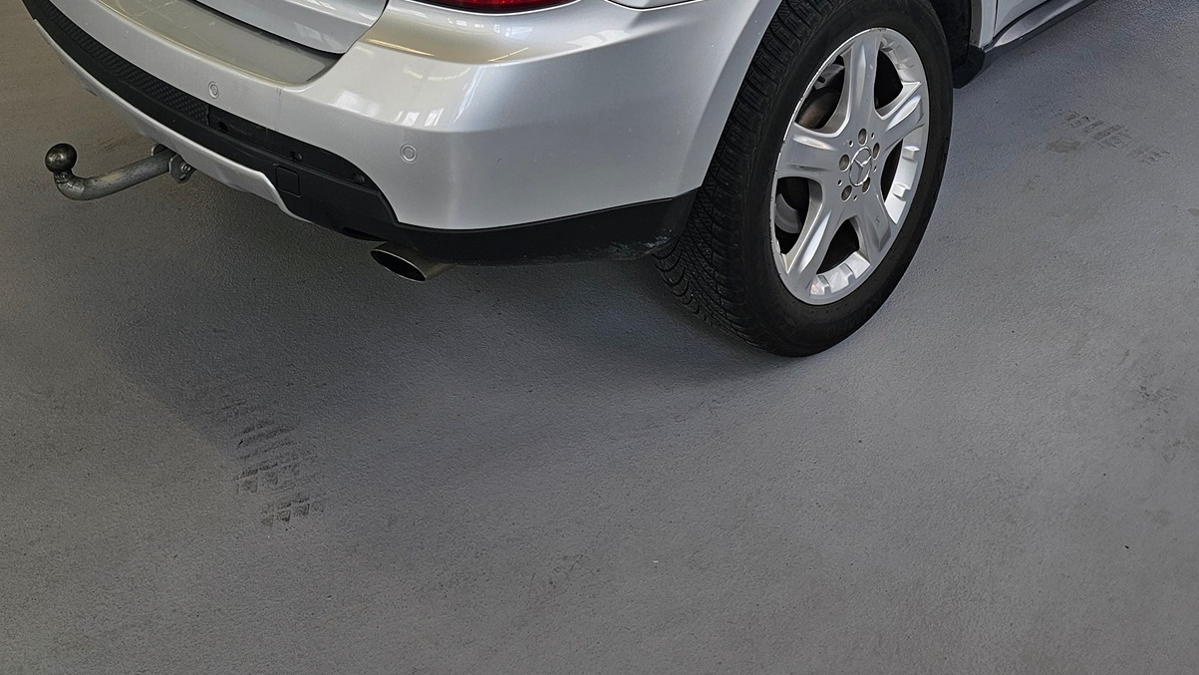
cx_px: 715
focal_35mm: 42
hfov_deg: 48.1
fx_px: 1335
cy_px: -325
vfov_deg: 23.1
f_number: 1.7
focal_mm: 6.3
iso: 10
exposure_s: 1/110
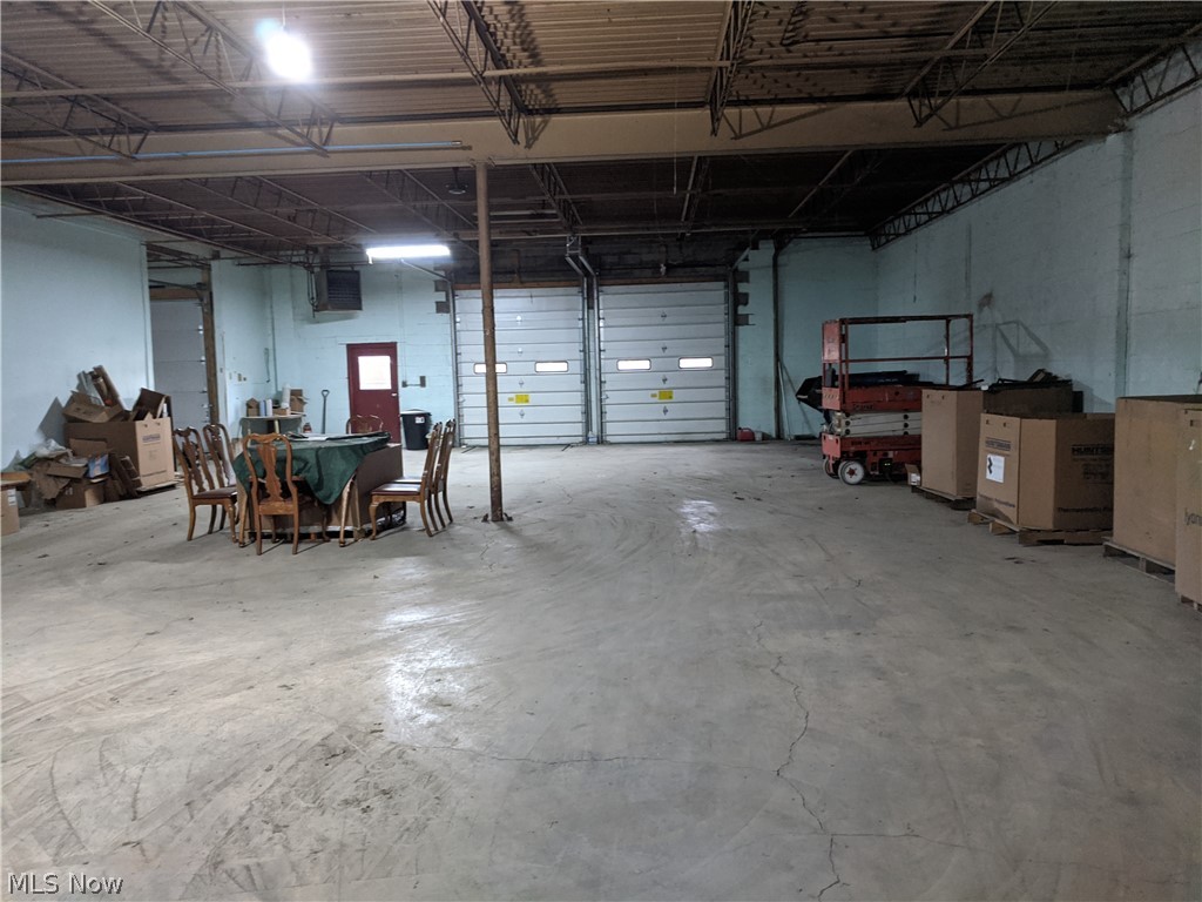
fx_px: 903
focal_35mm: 26
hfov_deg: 67.3
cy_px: 451
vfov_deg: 53.1
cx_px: 601
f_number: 2
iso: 734
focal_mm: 4.67
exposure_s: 1/30
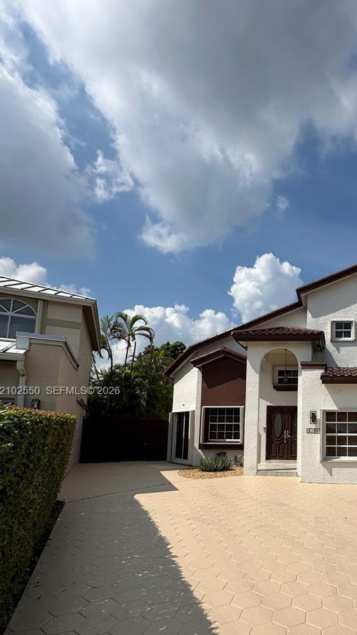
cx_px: 313
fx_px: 354
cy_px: 392
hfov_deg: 48.6
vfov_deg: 82.5
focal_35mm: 21
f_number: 2.2
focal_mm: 2.22
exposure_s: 1/4132
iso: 40
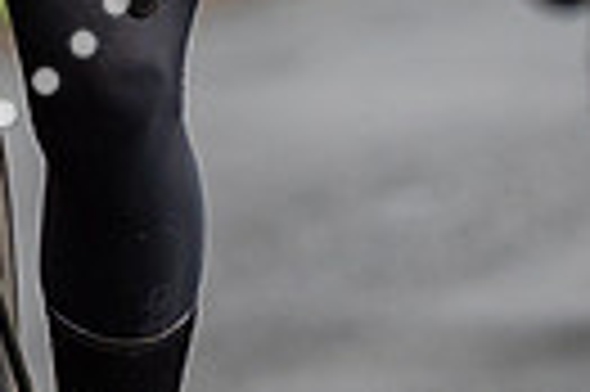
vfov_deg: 0.8
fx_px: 27630
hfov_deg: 1.2
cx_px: 295
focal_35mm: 1688
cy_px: -768
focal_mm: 148
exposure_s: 1/1000
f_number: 3.5
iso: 500
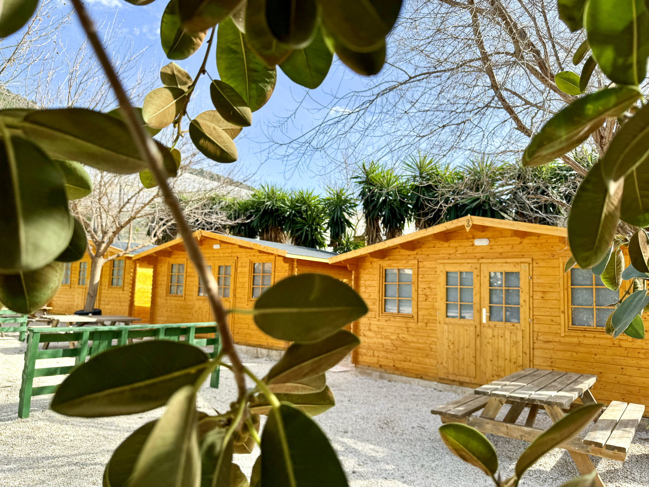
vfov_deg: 56.8
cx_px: 324
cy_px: 244
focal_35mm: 24
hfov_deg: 71.6
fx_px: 450
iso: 80
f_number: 1.78
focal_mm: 6.86
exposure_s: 1/2041
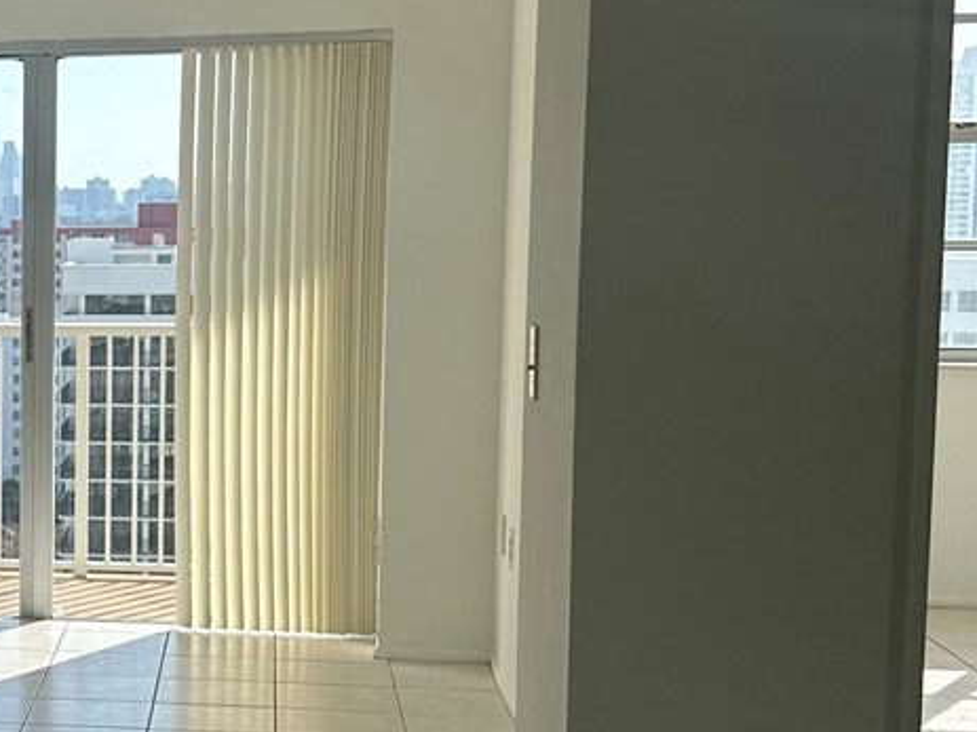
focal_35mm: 83
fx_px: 2342
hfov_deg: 21.5
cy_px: 481
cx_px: -268
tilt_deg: -6.5
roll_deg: +0.7
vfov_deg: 17.7
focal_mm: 6.86
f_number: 1.78
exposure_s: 1/2410
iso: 80
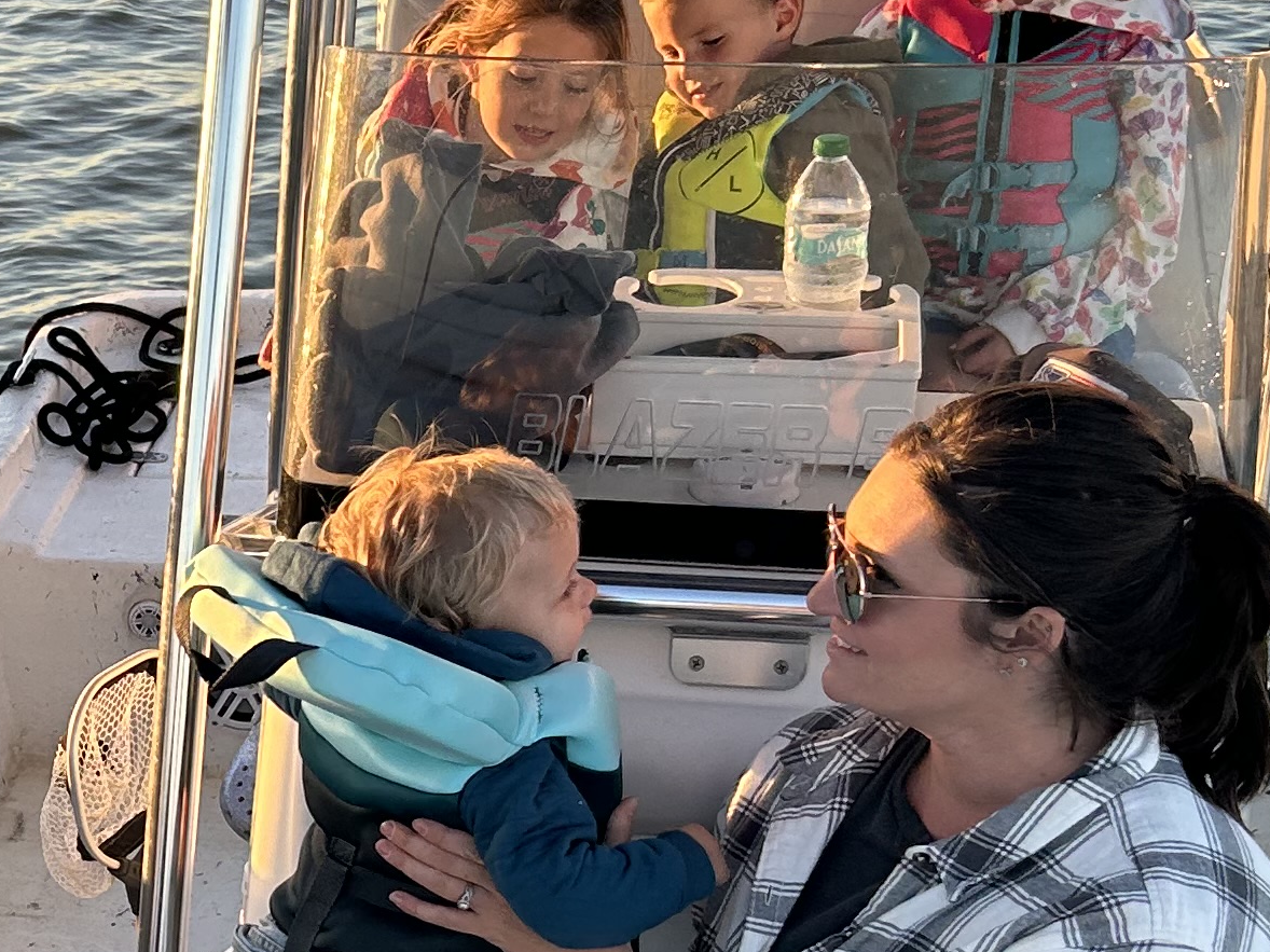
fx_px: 3265
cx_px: -232
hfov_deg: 20.6
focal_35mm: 89
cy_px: 830
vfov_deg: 16.4
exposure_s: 1/446
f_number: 1.5
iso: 50
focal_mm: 5.7
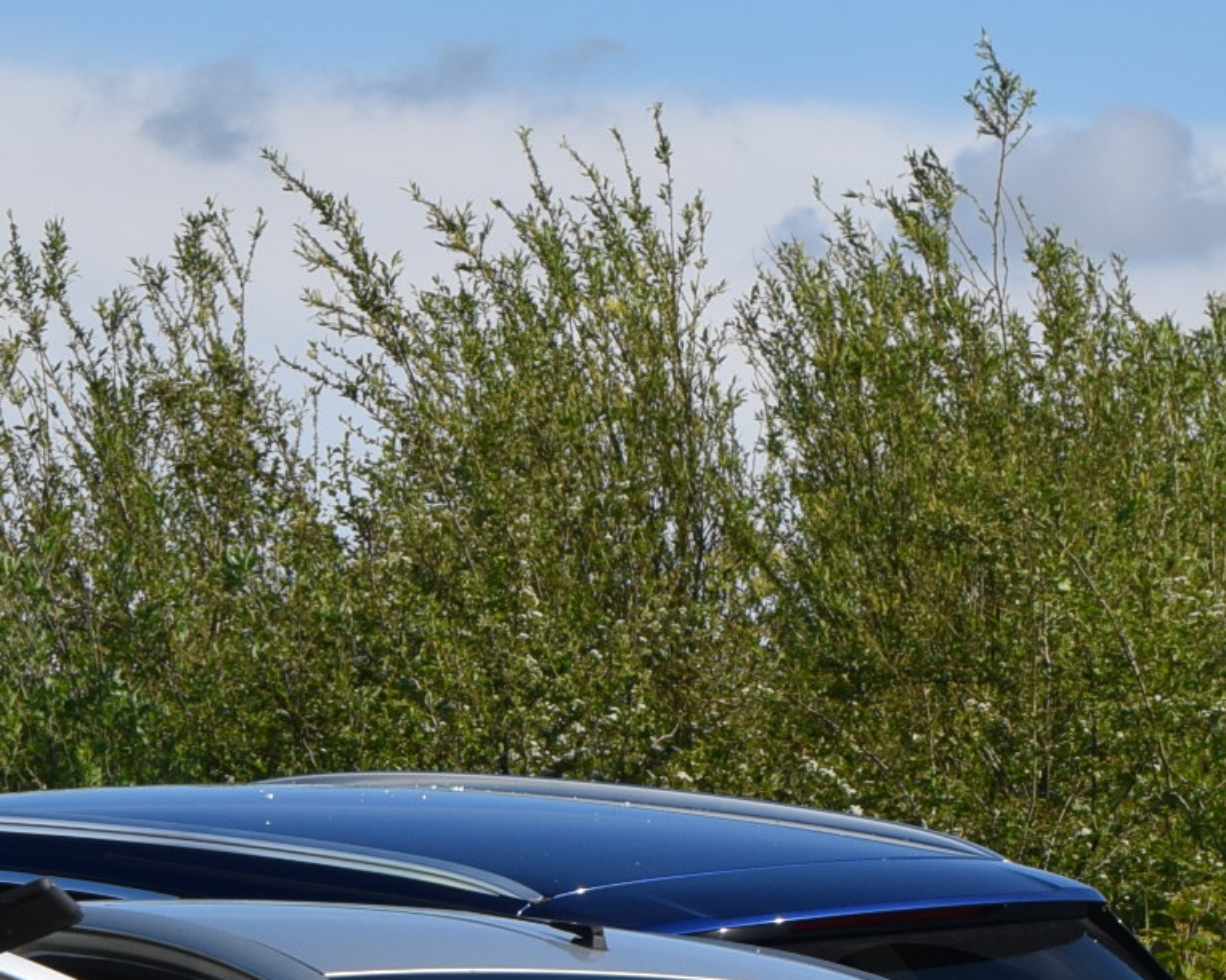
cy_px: 1063
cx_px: 85
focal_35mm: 320
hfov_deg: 6.0
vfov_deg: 4.8
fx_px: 11610
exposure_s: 1/500
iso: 200
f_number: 11
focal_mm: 58
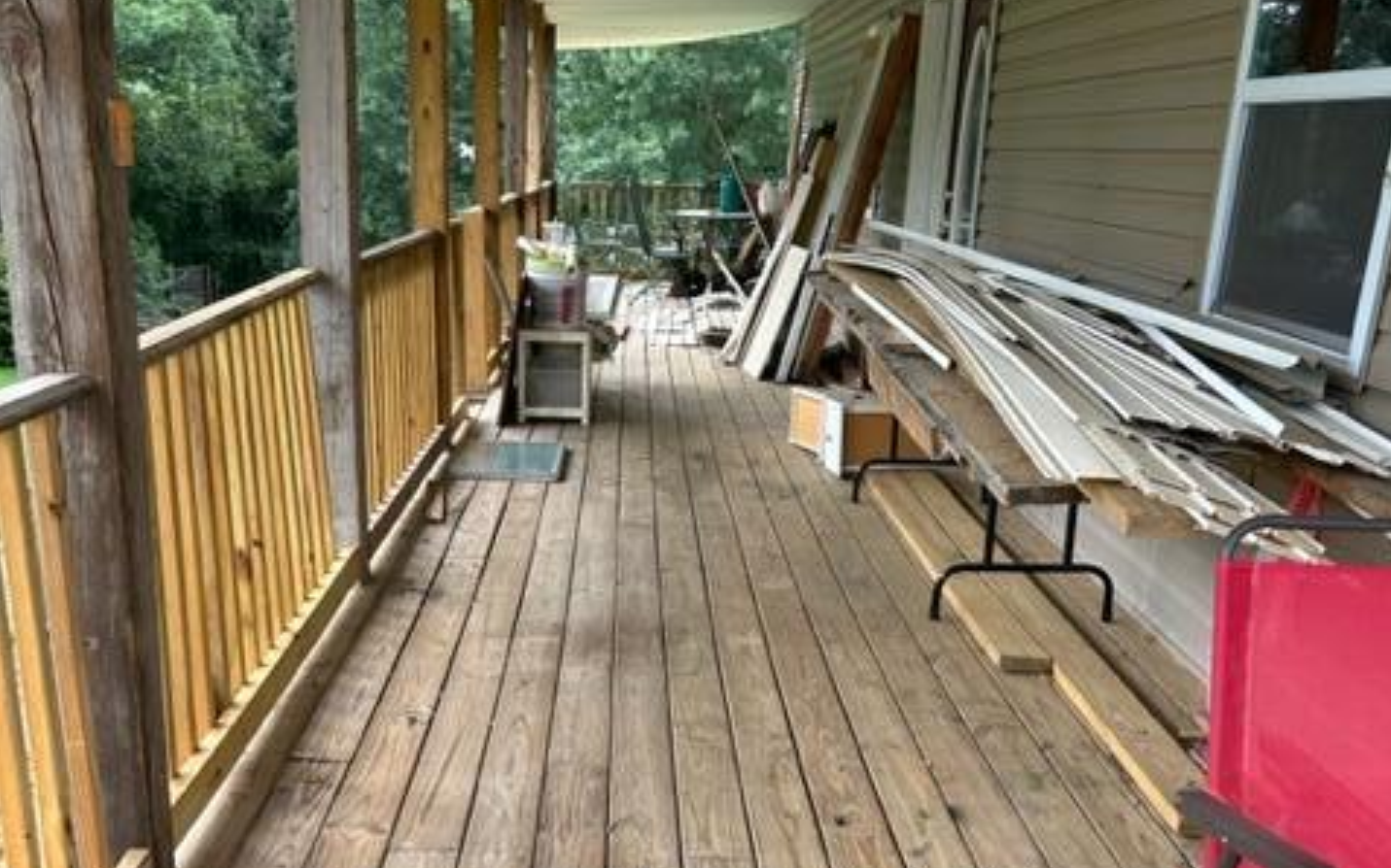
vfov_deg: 33.8
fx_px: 1402
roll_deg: -2.1
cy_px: 632
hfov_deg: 52.8
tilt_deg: -19.2
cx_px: 697
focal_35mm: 37
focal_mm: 5.7
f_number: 1.5
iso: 50
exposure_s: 1/502
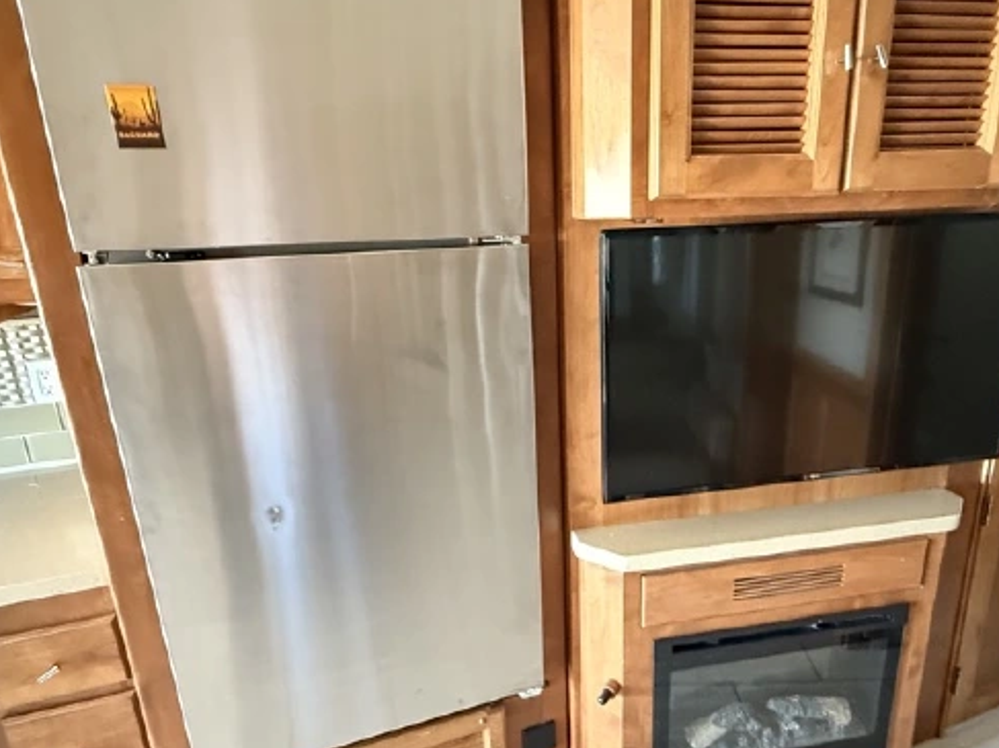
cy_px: 406
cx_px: 554
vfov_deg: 58.8
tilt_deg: -16.2
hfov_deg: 73.7
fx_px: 664
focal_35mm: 23
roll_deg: +2.4
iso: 1600
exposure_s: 1/32
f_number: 2.2
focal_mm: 2.22
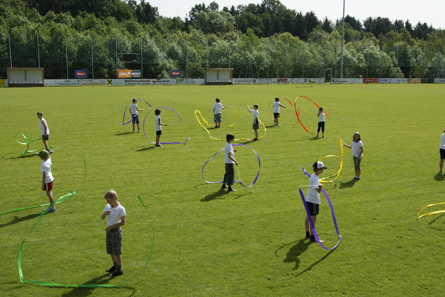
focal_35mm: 42
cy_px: 157
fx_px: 519
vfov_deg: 31.9
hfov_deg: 46.3
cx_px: 252
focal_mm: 24
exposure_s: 1/200
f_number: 9
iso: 100
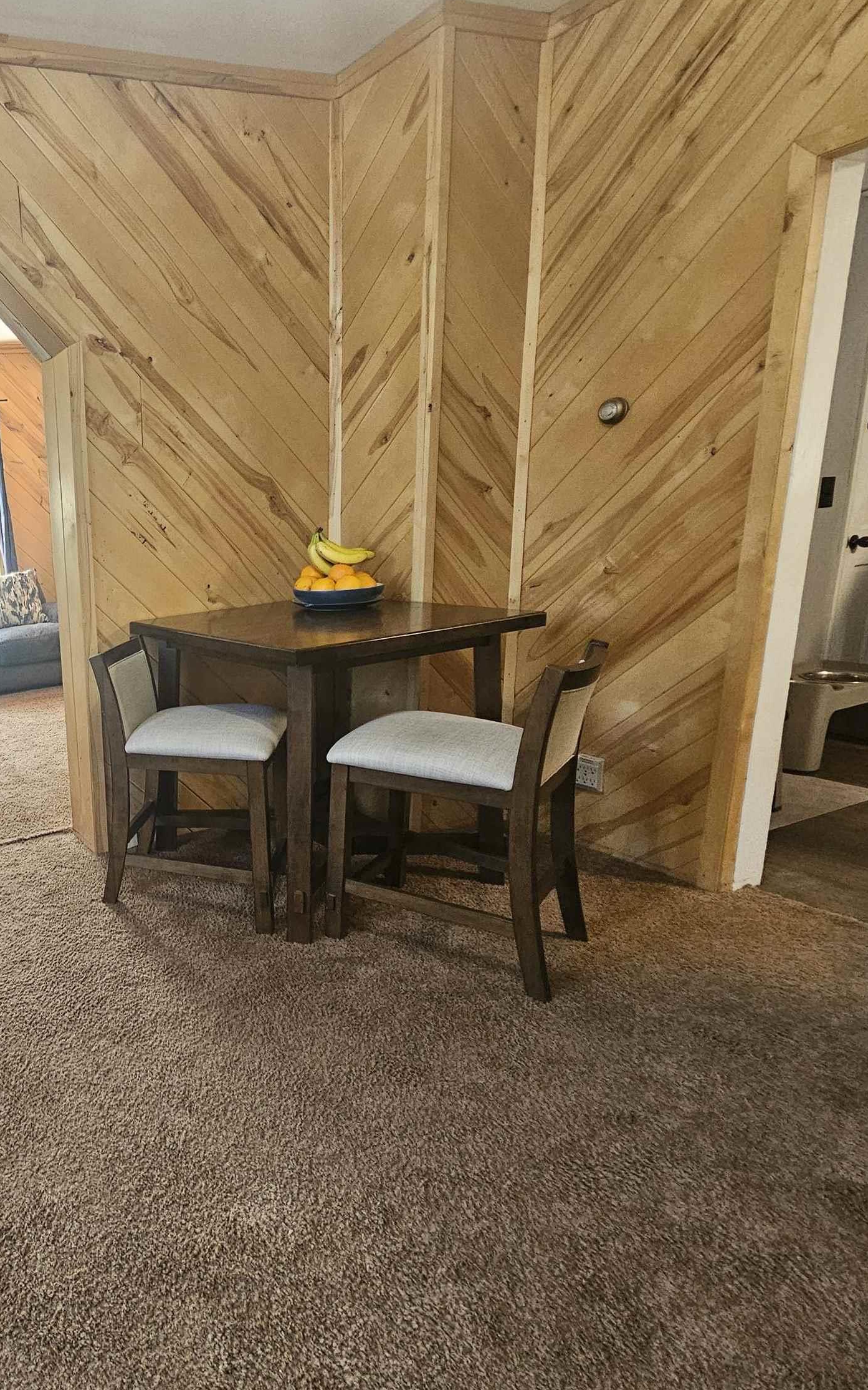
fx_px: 719
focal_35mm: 19
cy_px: 712
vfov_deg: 88.0
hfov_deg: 50.2
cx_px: -3
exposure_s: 1/60
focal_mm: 2.2
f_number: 2.2
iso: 400
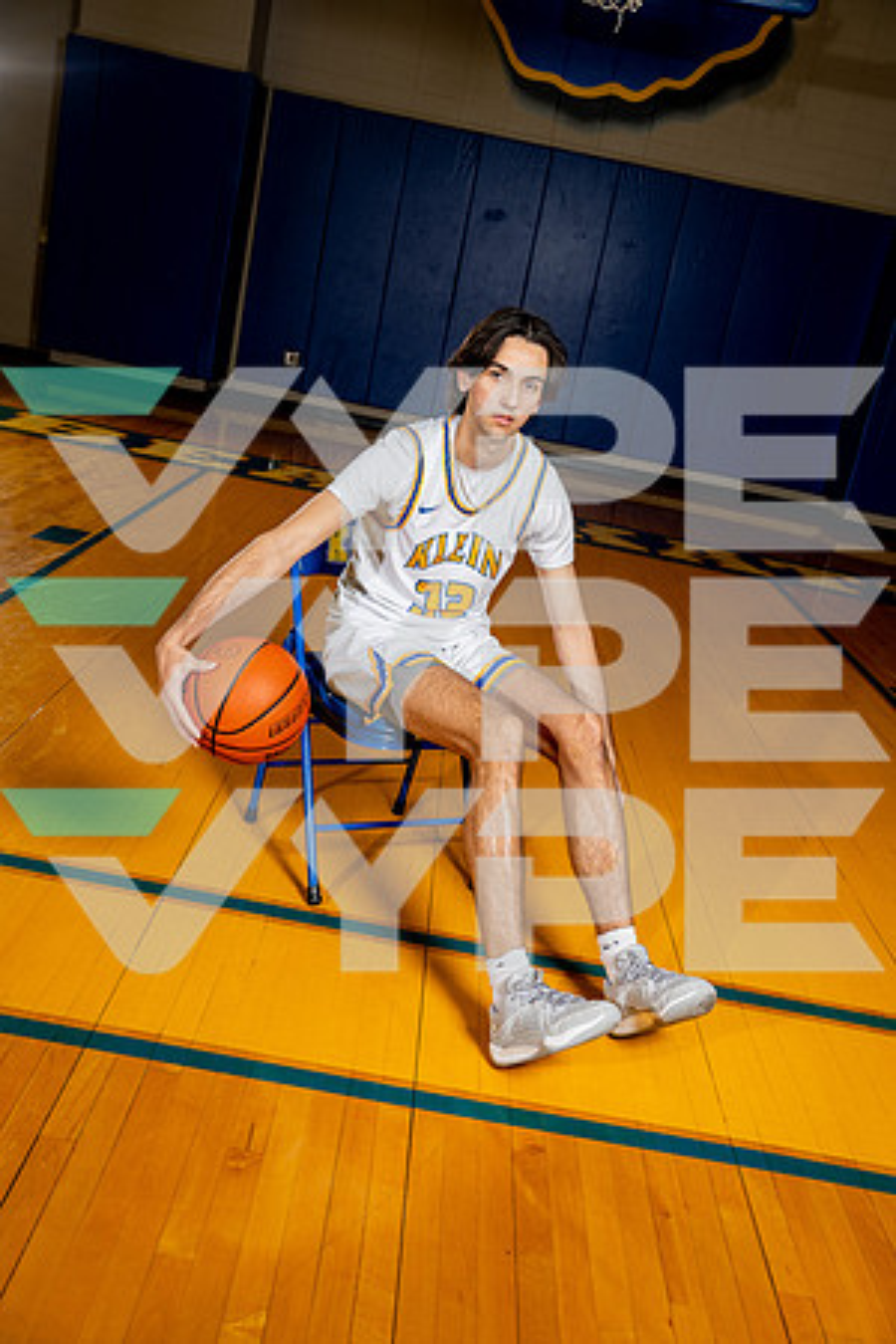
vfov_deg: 57.2
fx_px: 1232
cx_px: 448
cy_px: 672
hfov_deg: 40.0
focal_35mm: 33
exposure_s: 1/250
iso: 160
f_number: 4
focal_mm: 33
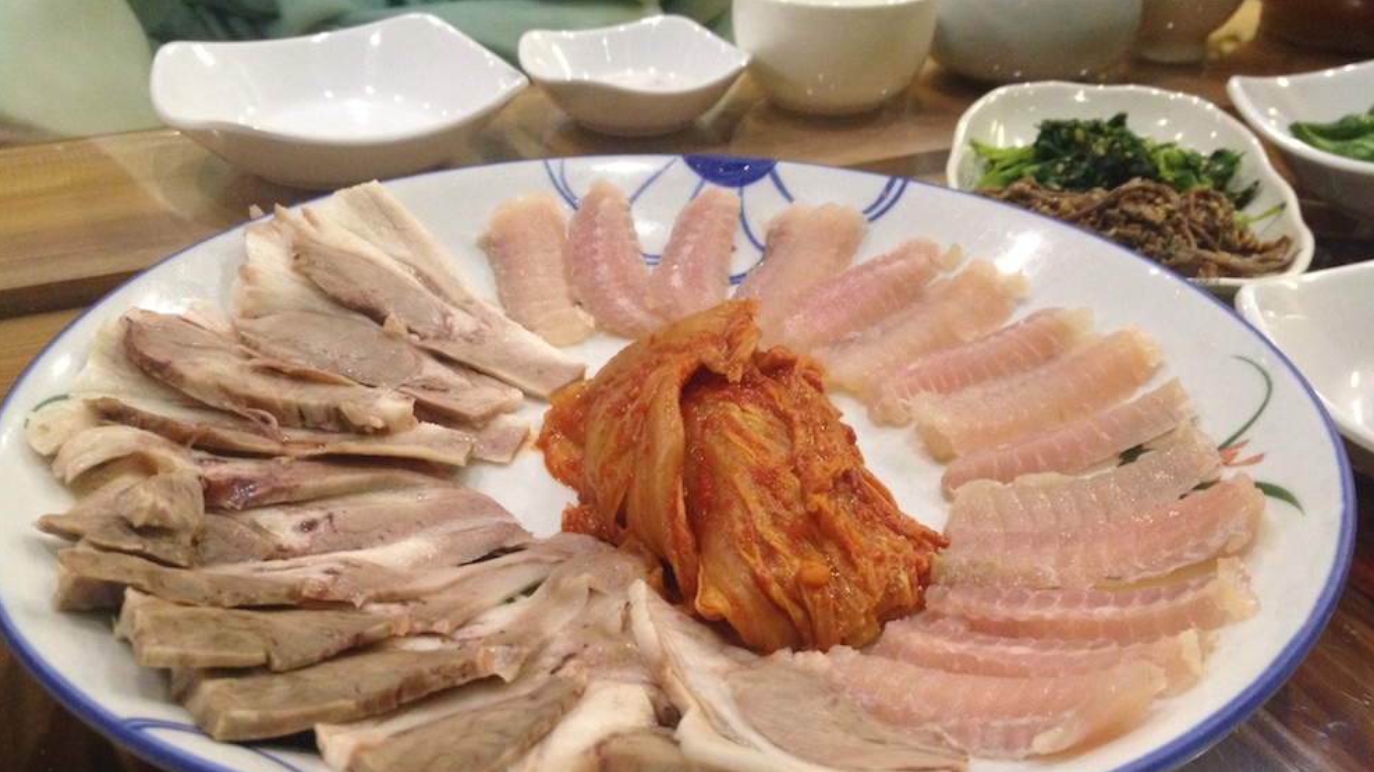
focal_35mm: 39
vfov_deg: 30.3
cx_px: 673
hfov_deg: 51.6
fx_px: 1421
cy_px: 479
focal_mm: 4.28
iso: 320
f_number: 2.4
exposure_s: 1/20
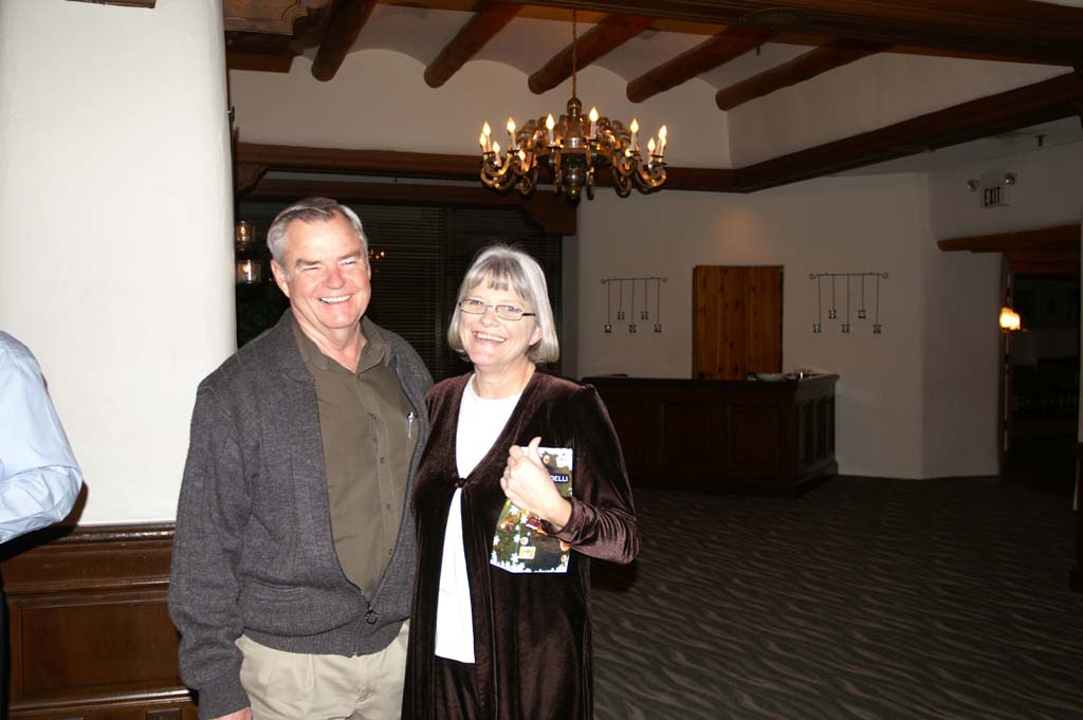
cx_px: 542
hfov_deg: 57.3
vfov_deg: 39.9
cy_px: 360
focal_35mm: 33
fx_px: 992
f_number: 3.5
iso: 200
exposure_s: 1/60
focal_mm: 22
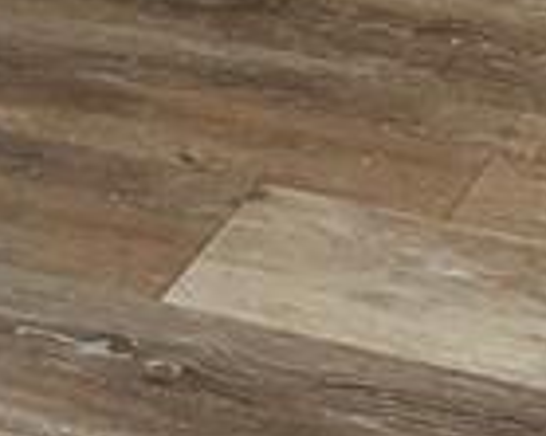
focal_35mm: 140
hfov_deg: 12.8
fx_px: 2261
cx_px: 892
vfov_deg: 8.8
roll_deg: +1.7
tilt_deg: -13.5
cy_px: -923
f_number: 1.5
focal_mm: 5.7
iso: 100
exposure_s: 1/60
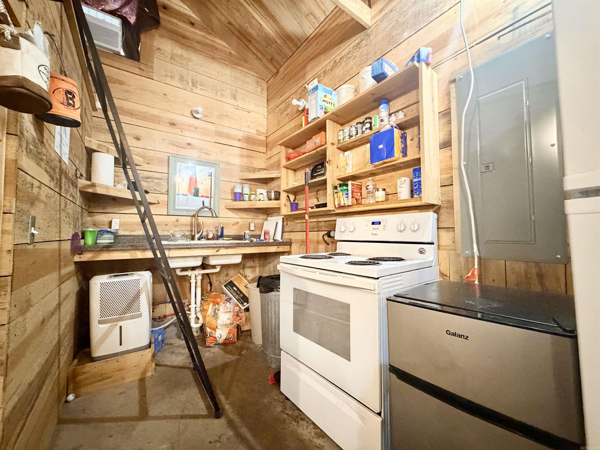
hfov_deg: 102.1
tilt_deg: +2.4
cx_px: 300
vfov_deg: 85.7
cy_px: 225
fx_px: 243
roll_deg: +0.4
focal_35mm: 14
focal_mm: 2.22
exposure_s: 1/40
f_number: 2.2
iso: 1000
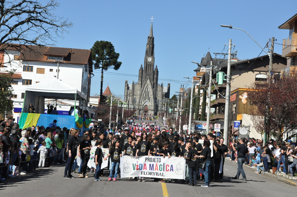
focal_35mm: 87
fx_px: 717
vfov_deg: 15.7
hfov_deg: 23.4
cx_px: 148
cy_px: 98
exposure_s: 1/2000
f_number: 11
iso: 1250
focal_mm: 58
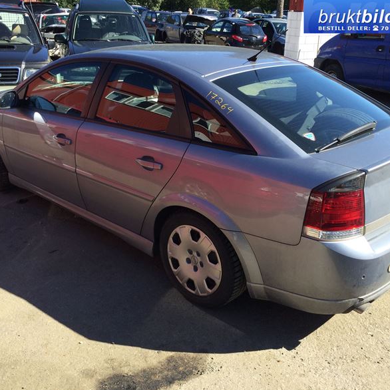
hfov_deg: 47.2
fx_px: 446
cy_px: 194
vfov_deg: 47.2
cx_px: 197
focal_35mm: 35
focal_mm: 4.15
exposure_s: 1/838
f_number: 2.2
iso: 32
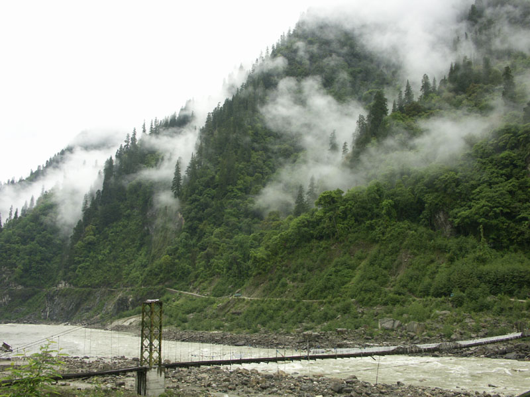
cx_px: 265
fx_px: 567
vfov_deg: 38.7
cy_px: 198
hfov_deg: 50.1
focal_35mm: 37
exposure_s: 1/200
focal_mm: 9.67
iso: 100
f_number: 5
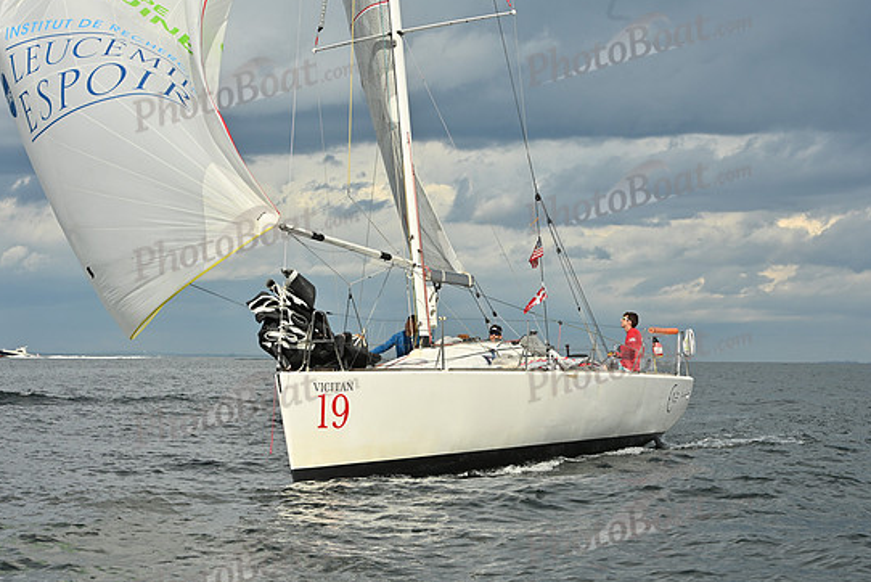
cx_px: 444
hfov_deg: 22.1
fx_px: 2227
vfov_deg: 14.9
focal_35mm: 92
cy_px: 300
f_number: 11
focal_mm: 86
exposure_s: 1/800
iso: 250
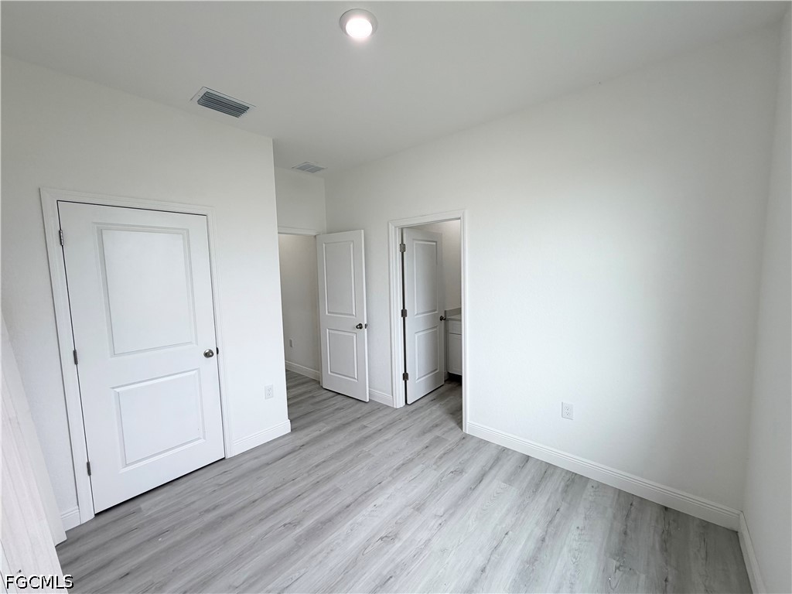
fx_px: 320
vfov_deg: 85.7
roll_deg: +1.5
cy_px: 297
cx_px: 396
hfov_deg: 102.1
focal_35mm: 14
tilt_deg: -5.0
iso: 64
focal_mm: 2.22
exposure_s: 1/120
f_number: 2.2
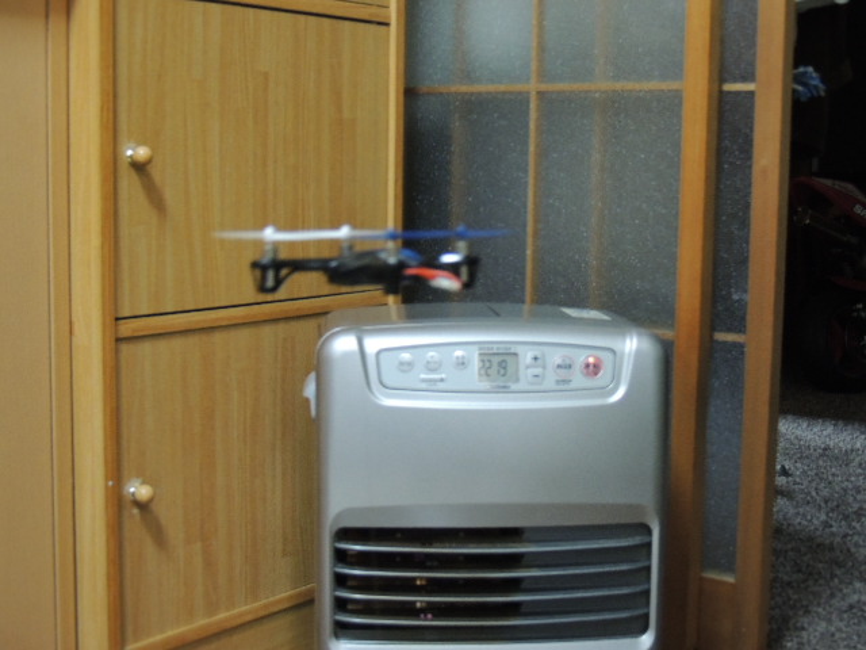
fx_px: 1376
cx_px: 433
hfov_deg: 34.9
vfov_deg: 26.6
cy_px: 325
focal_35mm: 55
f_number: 3.7
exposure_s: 1/15
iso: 720
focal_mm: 9.8
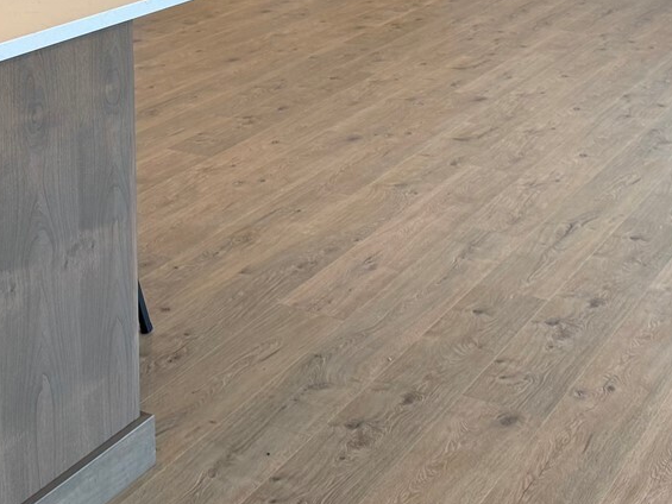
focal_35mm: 68
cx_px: 289
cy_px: -73
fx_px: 1320
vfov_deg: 20.5
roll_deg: -0.1
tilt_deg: -8.8
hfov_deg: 28.5
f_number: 1.78
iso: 125
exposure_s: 1/120
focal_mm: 6.76
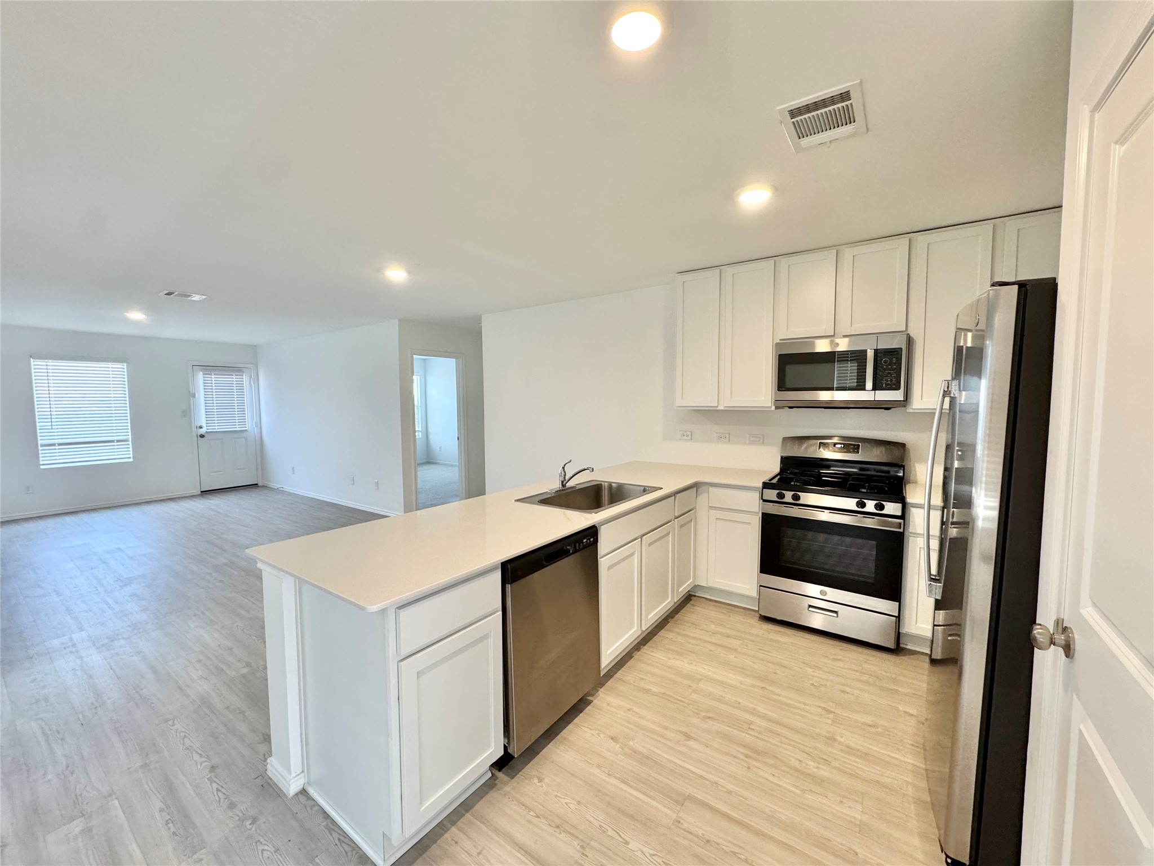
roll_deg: +0.3
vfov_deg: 85.7
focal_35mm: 14
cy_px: 433
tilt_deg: -4.1
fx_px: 467
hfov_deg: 102.1
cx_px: 577
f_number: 2.2
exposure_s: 1/120
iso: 250
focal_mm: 2.22
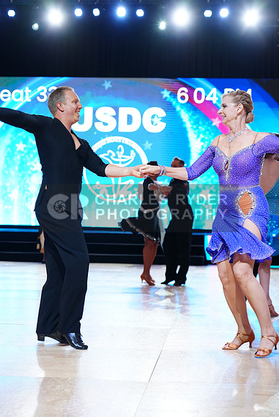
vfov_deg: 27.3
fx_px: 860
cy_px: 208
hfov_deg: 18.4
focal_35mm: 74
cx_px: 140
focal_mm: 74
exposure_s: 1/250
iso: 2000
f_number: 4
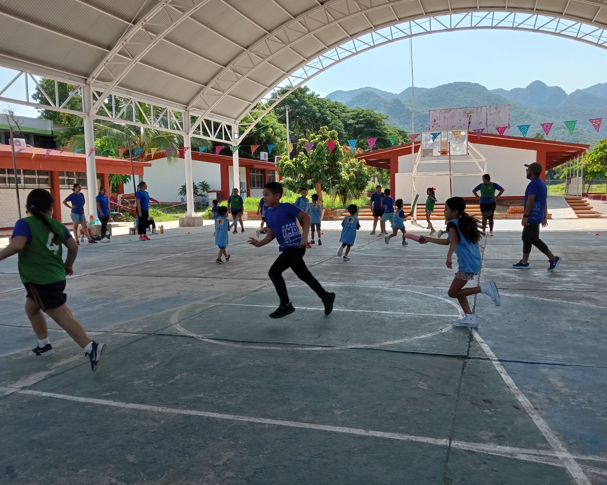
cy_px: 244
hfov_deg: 58.8
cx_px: 310
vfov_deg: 48.5
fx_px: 539
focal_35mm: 30
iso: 102
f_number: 1.8
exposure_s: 1/4348
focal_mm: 3.98
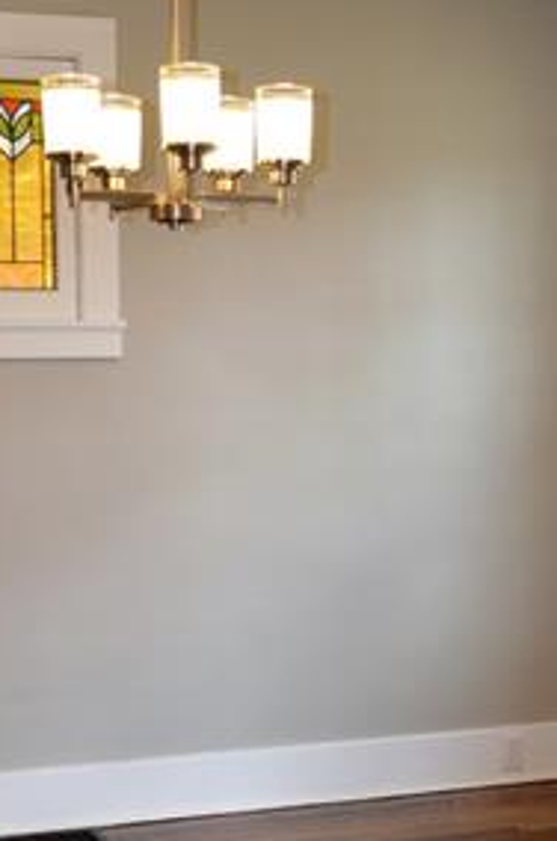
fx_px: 1702
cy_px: 681
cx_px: 290
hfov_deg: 18.6
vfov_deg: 27.2
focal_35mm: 73
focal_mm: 18
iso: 400
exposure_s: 1/125
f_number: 3.5
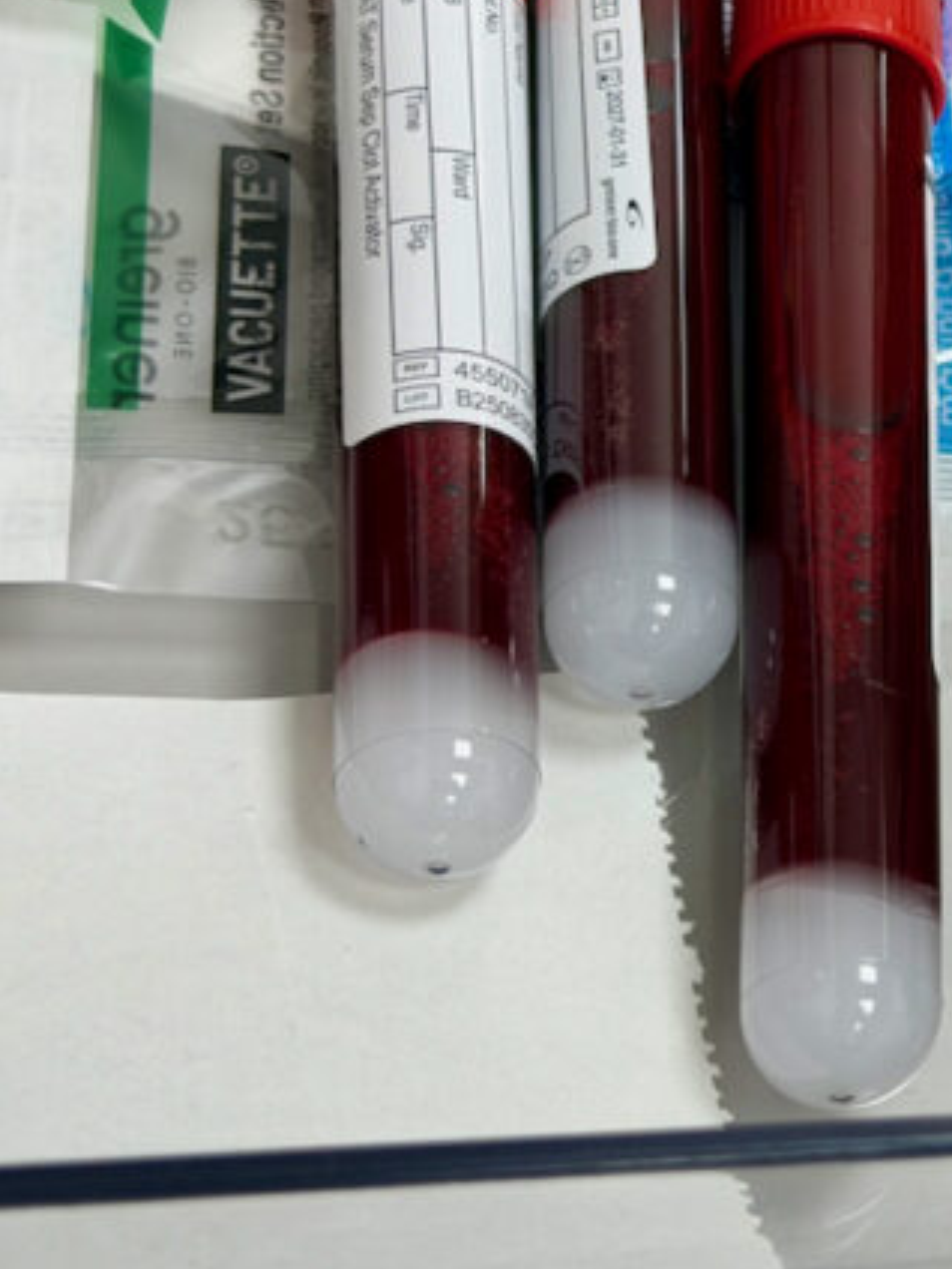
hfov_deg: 12.3
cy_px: 365
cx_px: 1314
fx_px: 4254
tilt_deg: -48.4
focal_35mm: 116
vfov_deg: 16.9
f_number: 1.78
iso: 64
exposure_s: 1/120
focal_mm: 6.76
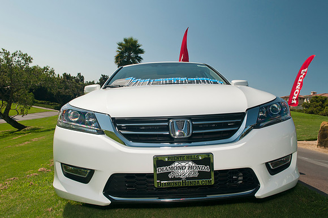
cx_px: 164
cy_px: 109
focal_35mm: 26
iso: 200
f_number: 9
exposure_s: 1/320
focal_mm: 17
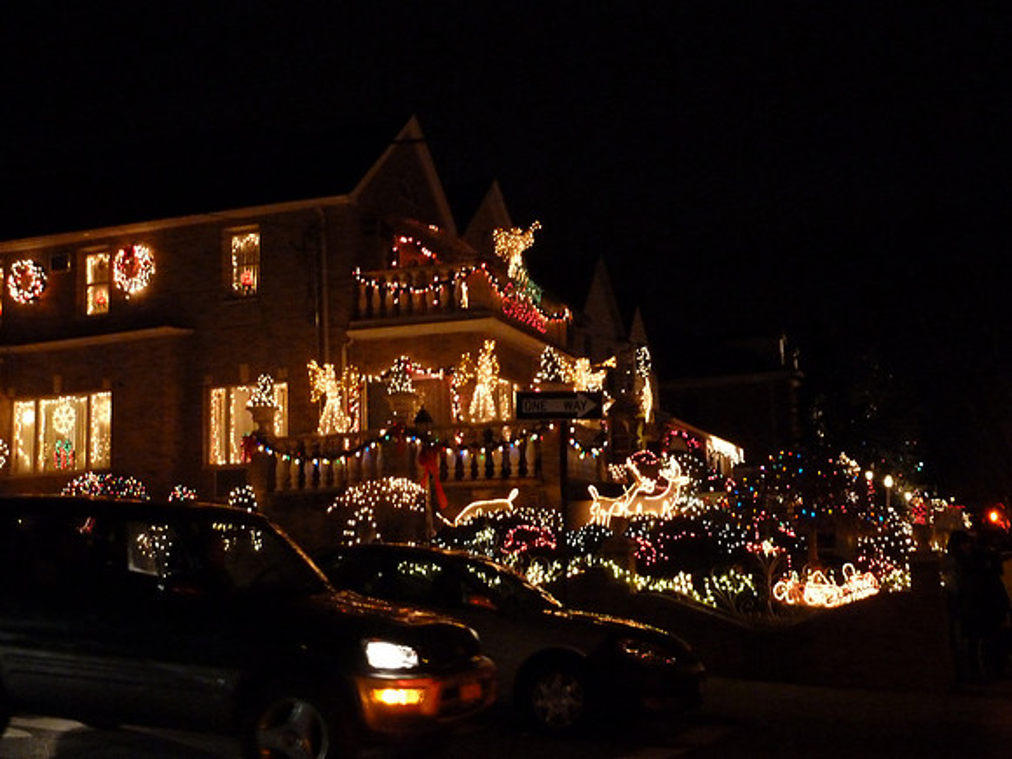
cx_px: 506
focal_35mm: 44
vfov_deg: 32.9
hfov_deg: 42.9
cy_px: 380
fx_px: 1286
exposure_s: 1/13
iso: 800
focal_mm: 7.3
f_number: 3.7
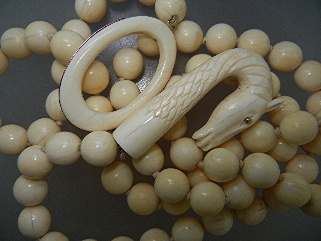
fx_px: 278
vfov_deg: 46.8
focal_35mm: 30
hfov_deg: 60.0
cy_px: 120
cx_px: 160
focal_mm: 5.4
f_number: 7
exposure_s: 1/30
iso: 200
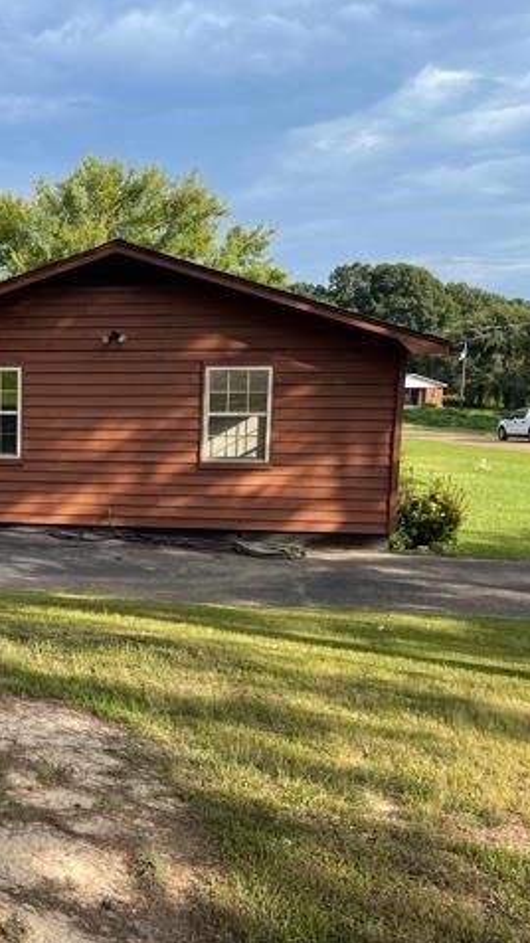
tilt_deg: -8.6
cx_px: -34
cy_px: 472
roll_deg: +0.1
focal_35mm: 38
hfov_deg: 28.6
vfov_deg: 52.8
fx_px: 950
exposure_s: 1/1323
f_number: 1.6
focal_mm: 5.1
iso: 32
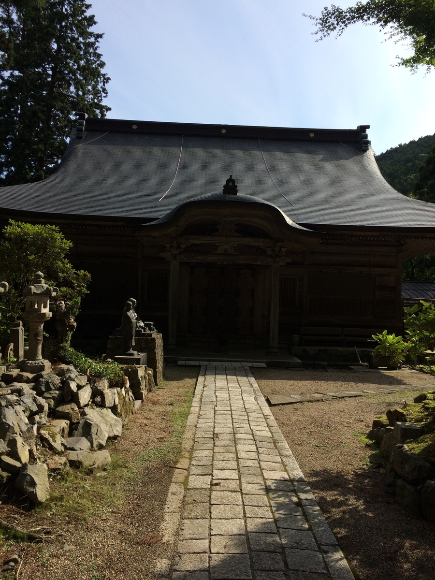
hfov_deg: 48.2
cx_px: 218
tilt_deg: +0.0
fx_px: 486
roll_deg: -0.8
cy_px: 290
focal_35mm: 29
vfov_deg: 61.7
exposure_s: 1/1953
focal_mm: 4.15
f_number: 2.2
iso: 32
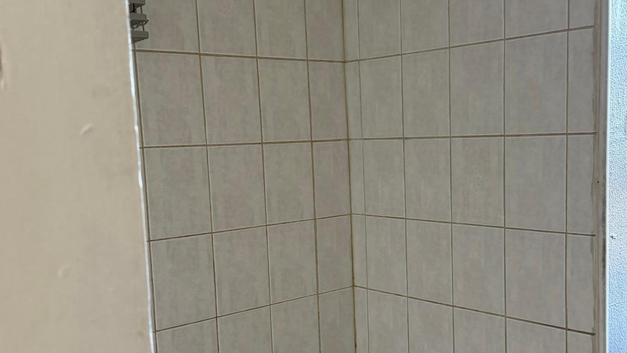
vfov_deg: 27.6
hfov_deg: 47.1
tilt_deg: -8.6
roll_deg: +2.3
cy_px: 221
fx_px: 715
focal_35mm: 43
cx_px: 373
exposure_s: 1/60
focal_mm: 6.76
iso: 250
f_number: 1.78
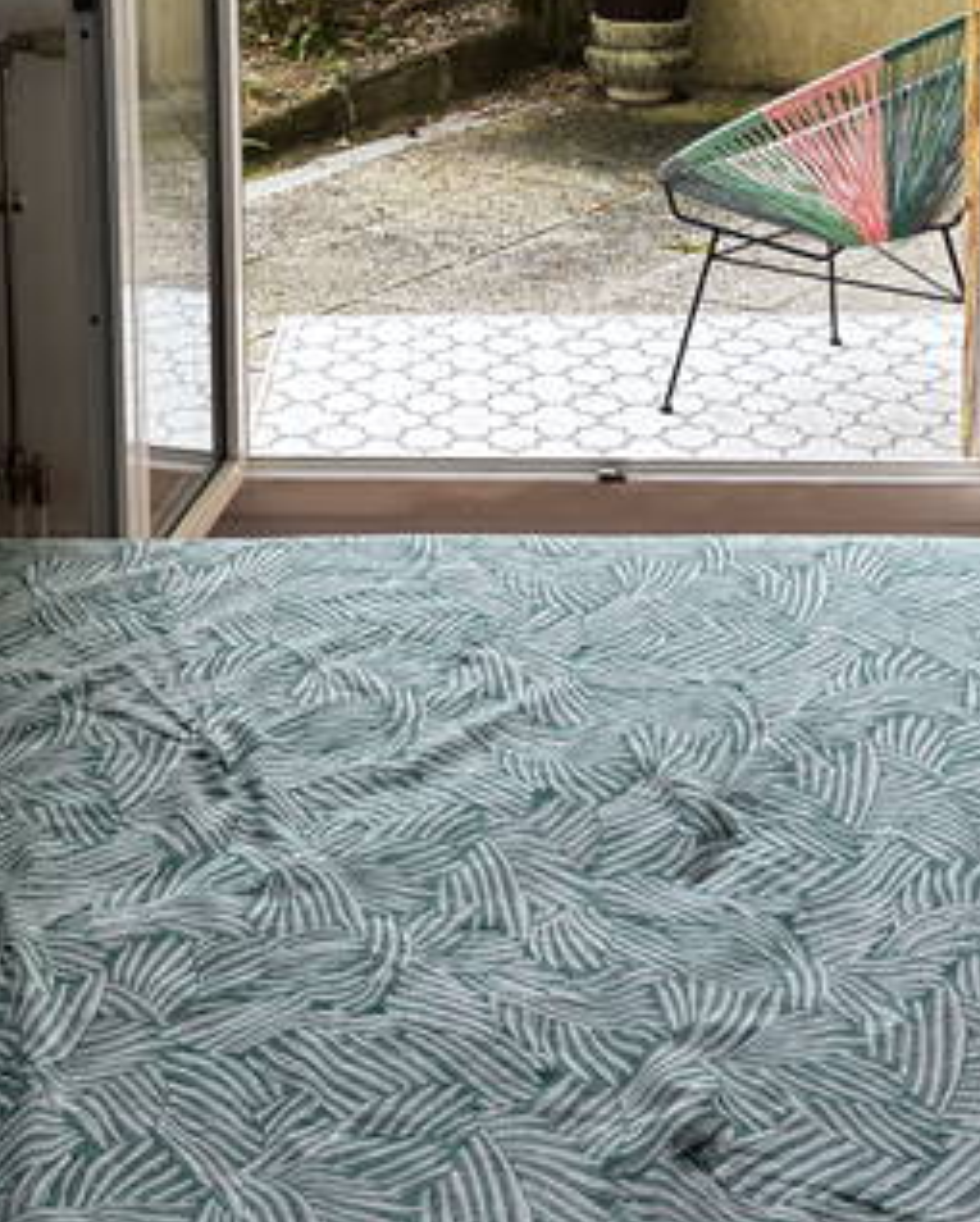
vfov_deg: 28.7
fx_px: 2281
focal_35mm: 63
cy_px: 100
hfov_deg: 24.2
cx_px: 407
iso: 80
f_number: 1.6
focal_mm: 5.96
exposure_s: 1/121
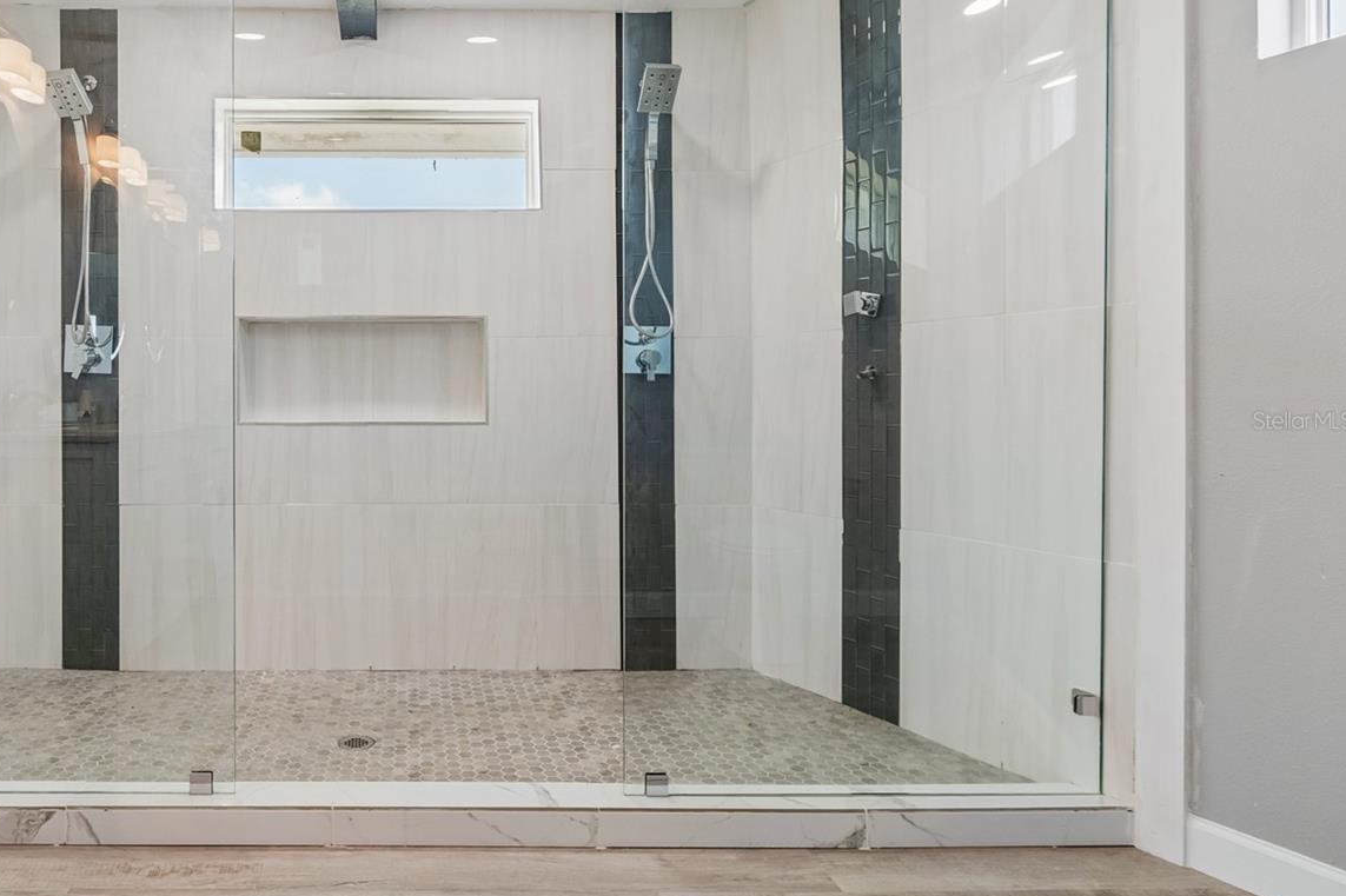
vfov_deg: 59.4
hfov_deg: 77.8
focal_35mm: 21
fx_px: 785
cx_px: 416
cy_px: 420
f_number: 7.1
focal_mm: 10
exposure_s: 1/8
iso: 100
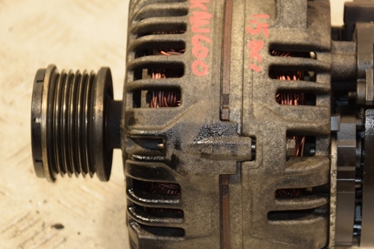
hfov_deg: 10.8
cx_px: 263
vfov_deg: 7.2
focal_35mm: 190
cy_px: 146
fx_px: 1970
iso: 800
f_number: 5.6
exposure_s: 1/100
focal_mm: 85
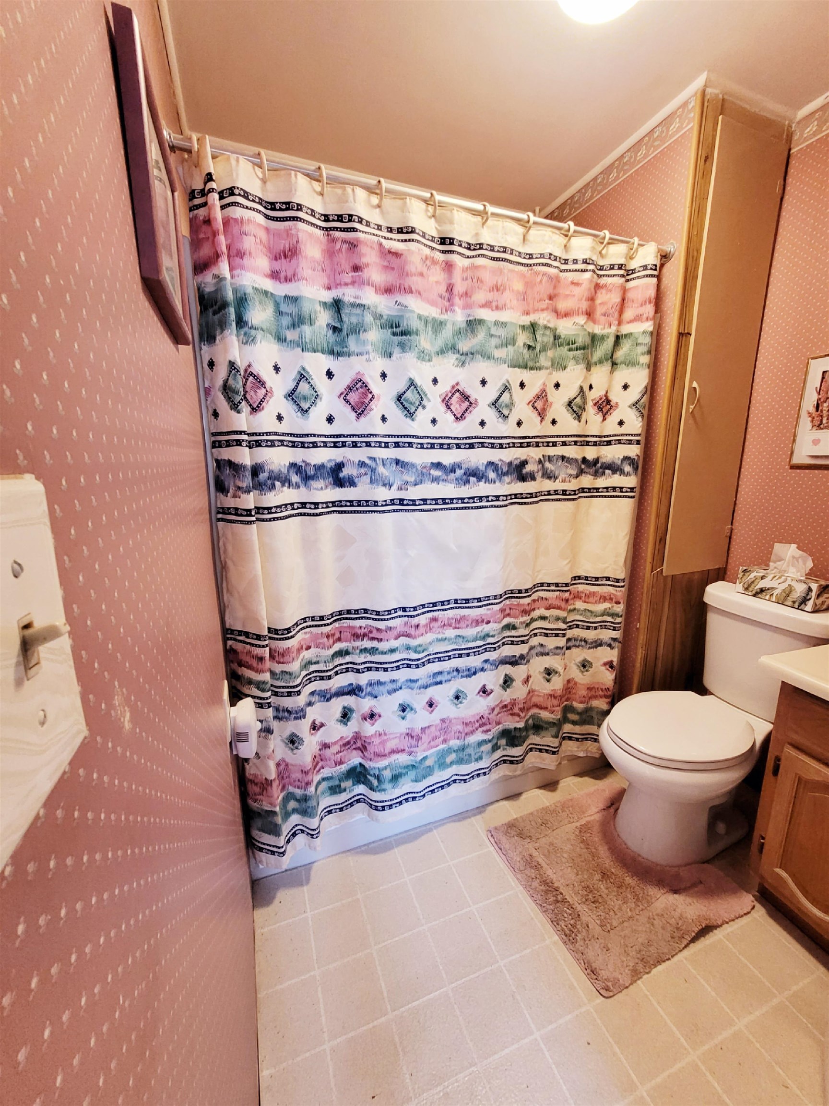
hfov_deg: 89.9
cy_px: 553
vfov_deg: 106.2
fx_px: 415
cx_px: 414
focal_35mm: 13
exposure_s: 1/60.2
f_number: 2.2
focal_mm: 1.74
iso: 320
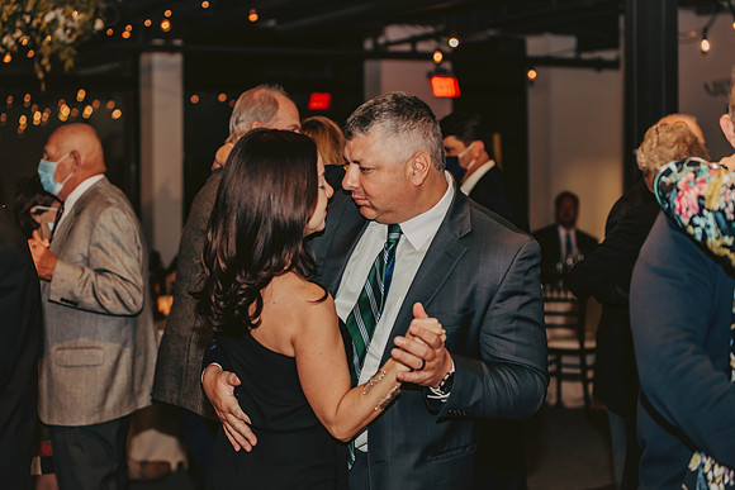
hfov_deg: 28.8
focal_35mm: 70
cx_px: 368
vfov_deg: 19.5
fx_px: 1429
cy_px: 245
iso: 500
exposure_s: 1/80
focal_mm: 70
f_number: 3.2
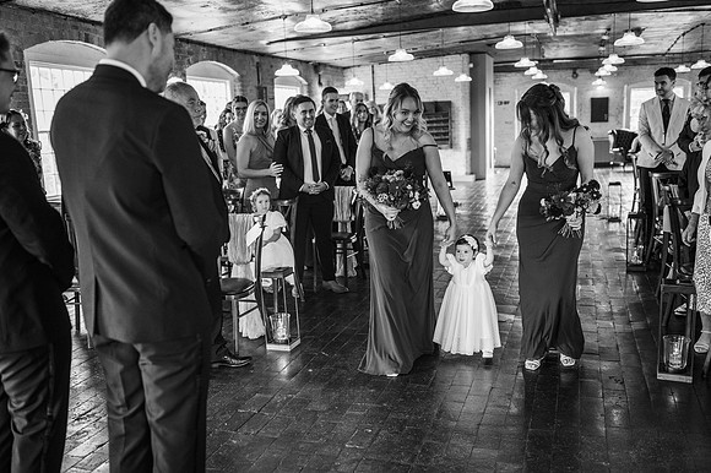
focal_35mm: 35
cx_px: 356
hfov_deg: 54.5
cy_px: 236
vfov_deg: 37.8
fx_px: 691
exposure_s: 1/200
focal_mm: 35
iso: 1600
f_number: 2.2
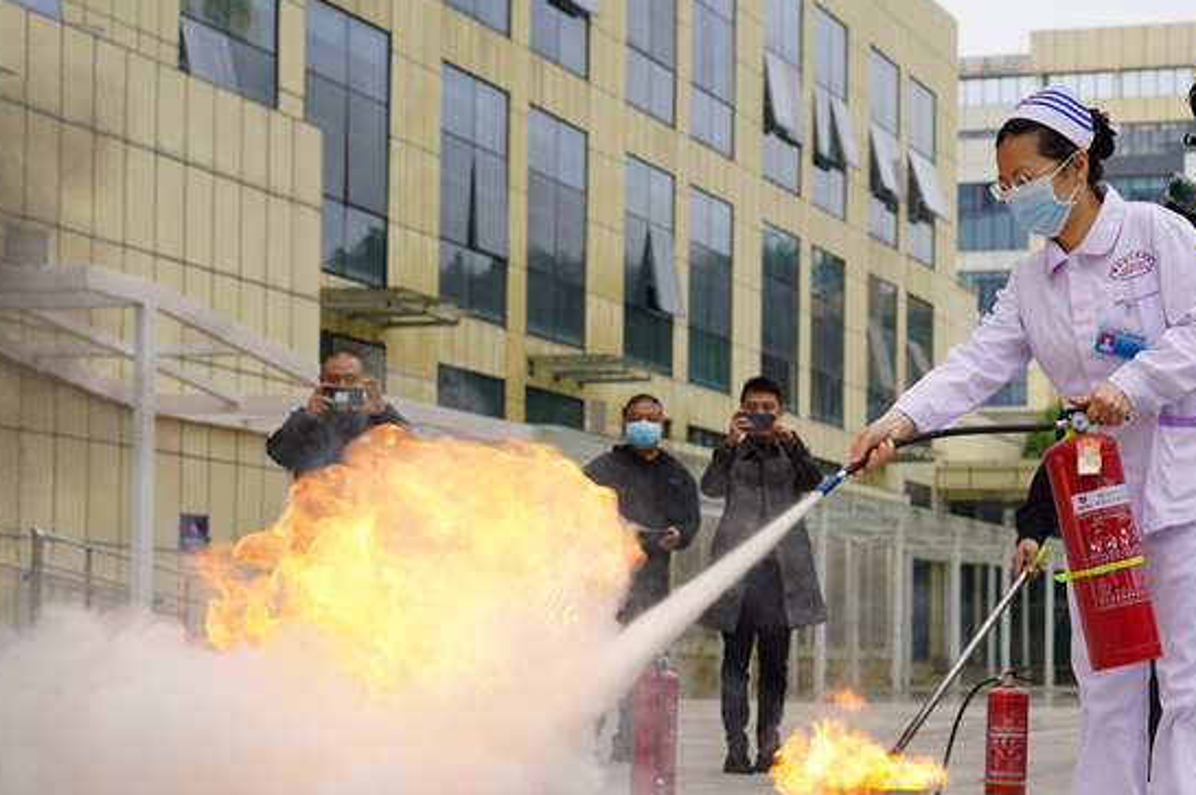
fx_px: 2689
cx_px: 758
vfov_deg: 16.8
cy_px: 543
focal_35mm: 81
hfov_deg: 25.0
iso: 100
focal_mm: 52
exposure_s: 1/160
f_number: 5
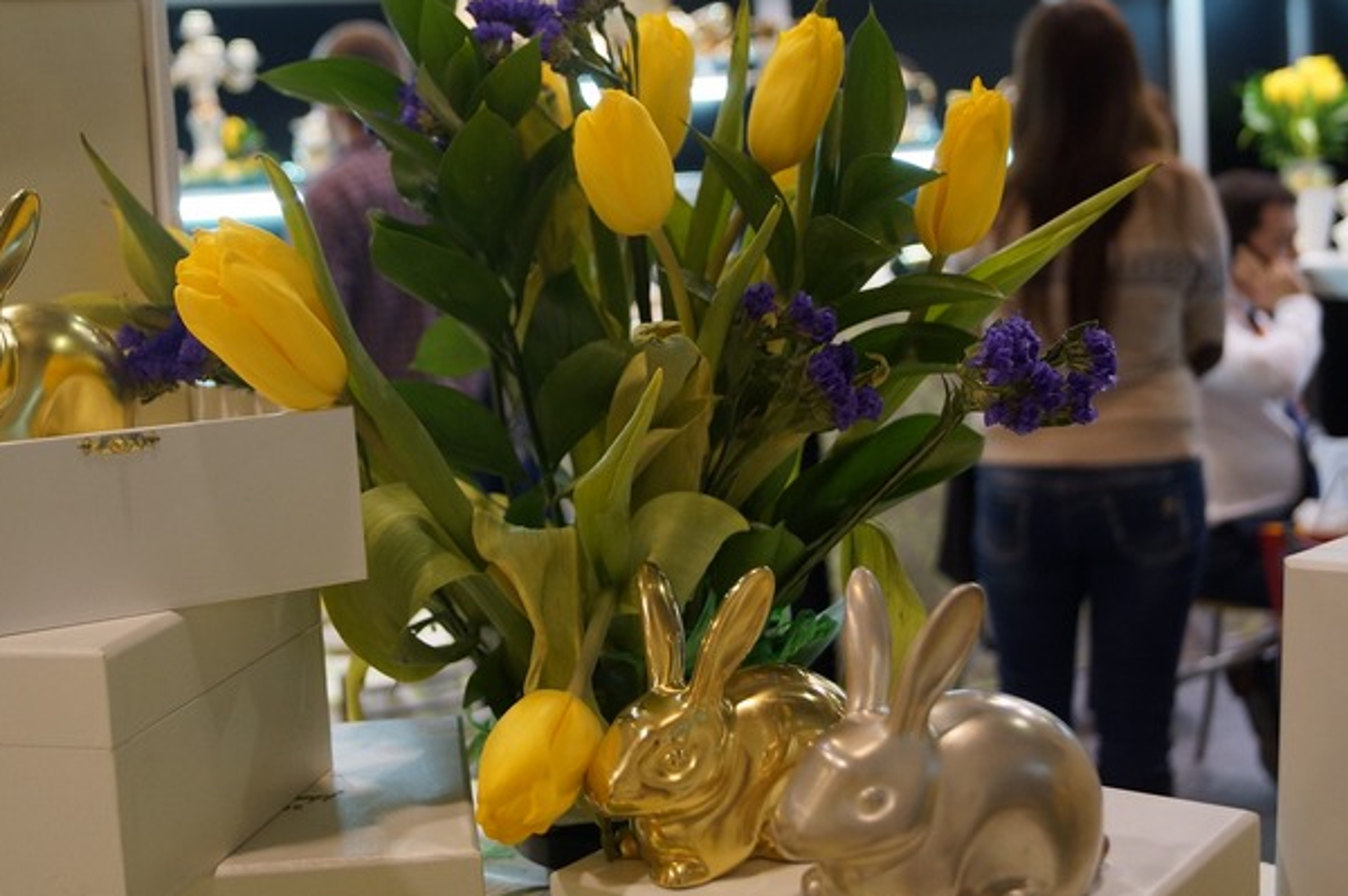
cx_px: 488
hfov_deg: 44.1
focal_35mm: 44
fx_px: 1646
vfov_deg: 30.5
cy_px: 413
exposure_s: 1/60
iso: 400
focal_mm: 22
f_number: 4
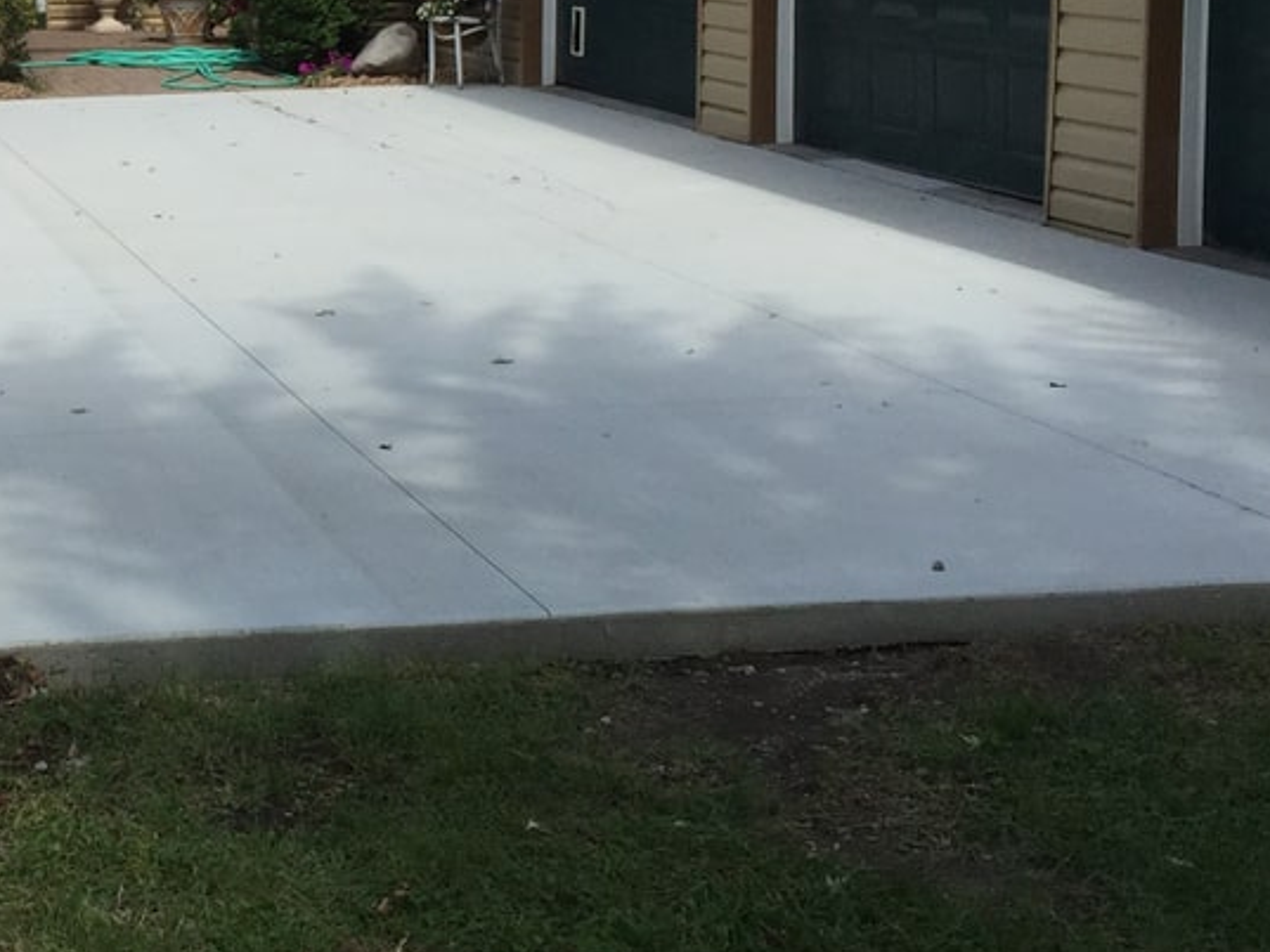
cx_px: -79
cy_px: 123
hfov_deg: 25.3
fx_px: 2642
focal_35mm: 72
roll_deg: +0.7
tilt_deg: -3.6
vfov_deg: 20.1
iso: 32
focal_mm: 4.15
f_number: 2.2
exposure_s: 1/1799
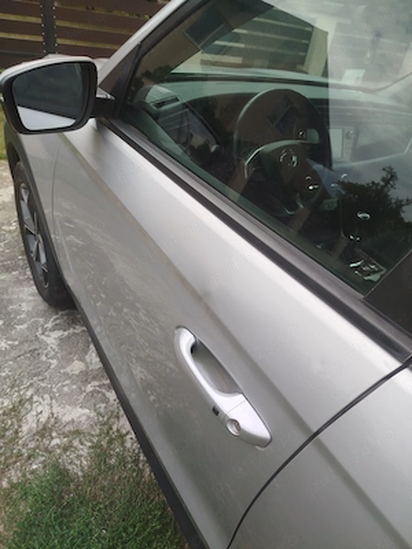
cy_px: 274
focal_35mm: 24
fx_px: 381
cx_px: 206
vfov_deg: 71.6
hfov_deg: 56.8
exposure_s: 1/493
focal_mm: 5.31
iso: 50
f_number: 1.7
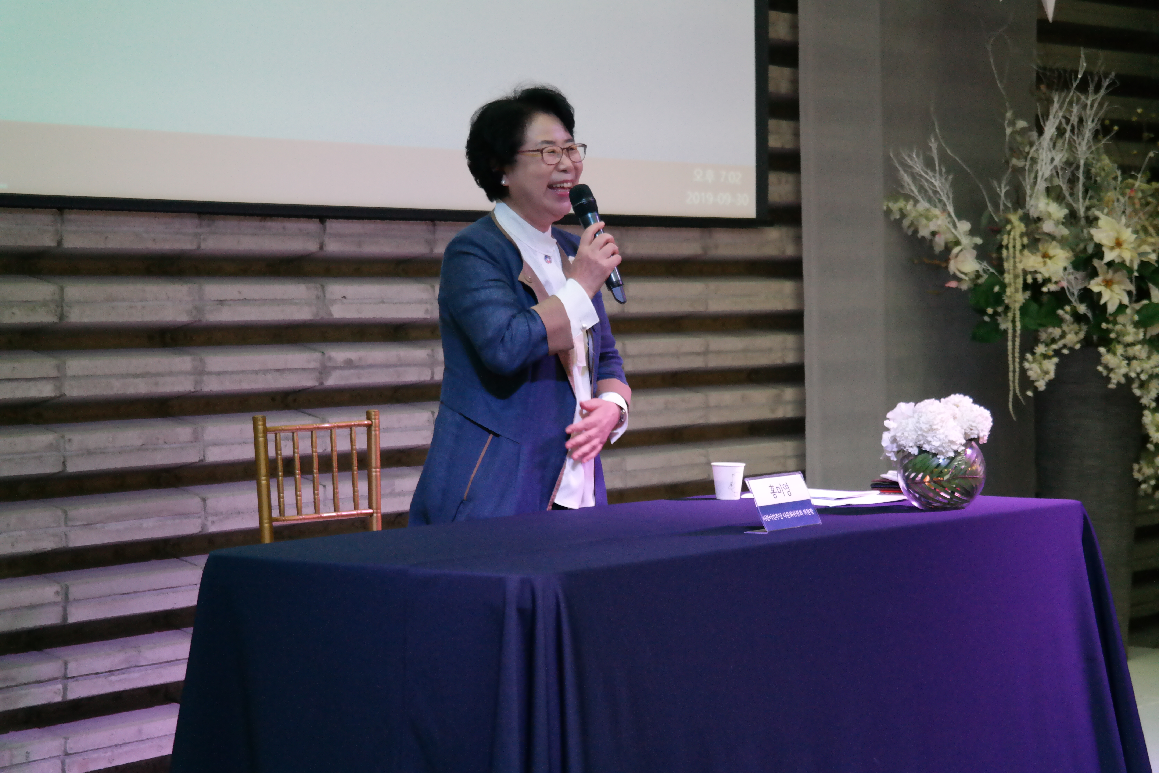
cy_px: 386
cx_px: 580
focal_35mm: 84
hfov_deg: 24.2
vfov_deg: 16.3
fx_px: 2704
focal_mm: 55
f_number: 5.6
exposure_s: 1/80
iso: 3200
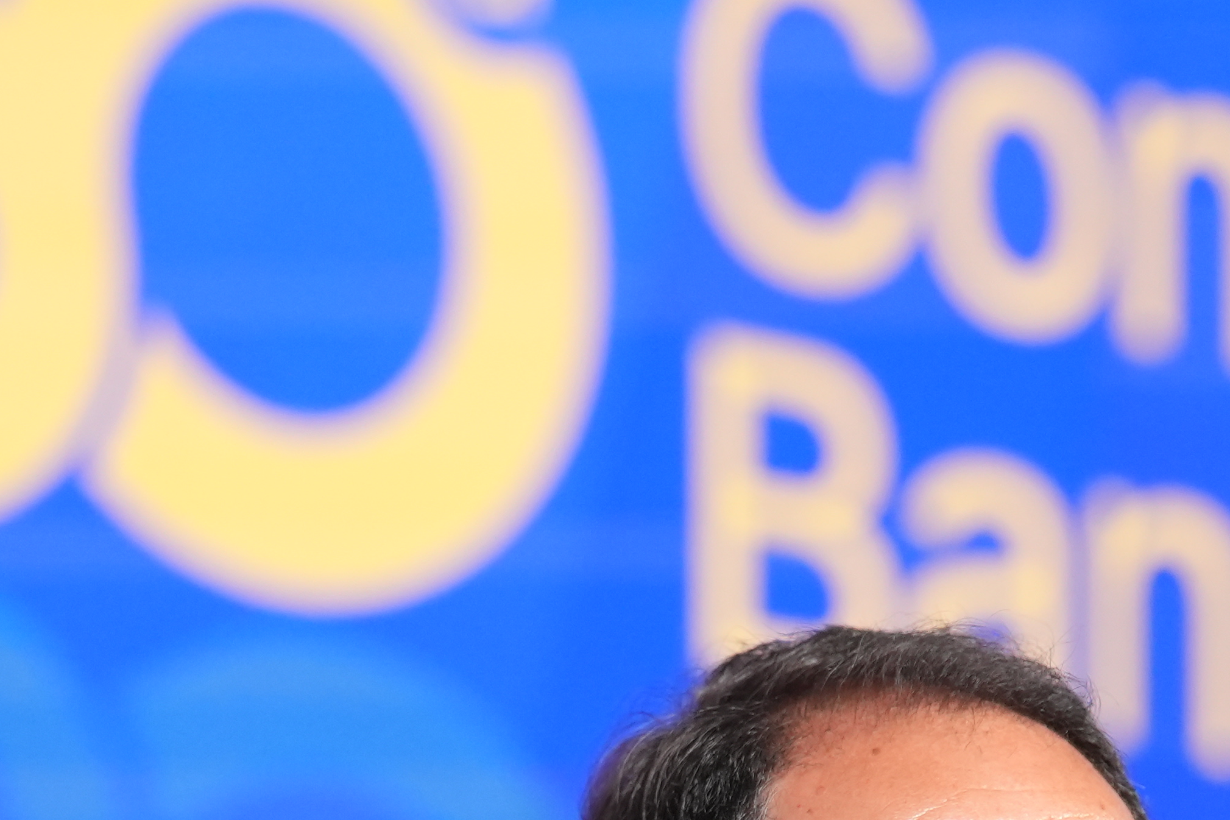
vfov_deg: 2.8
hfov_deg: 4.2
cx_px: 1288
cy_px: 1346
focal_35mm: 493
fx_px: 16843
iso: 1600
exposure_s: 1/160
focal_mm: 142
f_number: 4
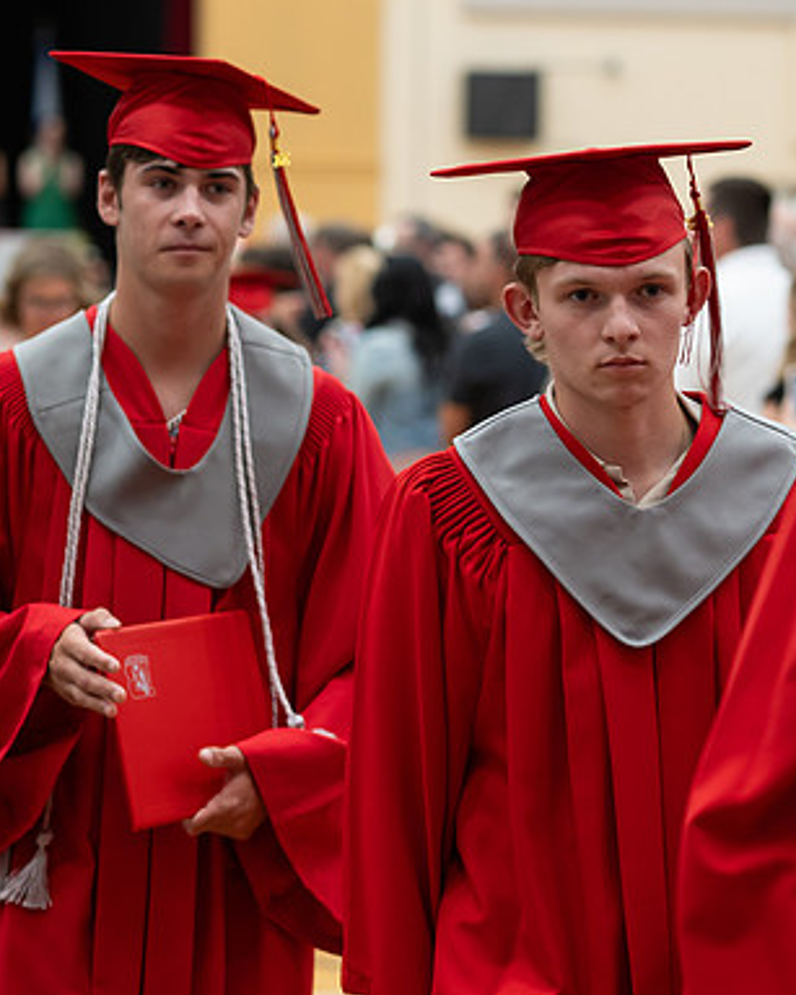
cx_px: 485
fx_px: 4124
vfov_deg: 13.8
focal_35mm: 140
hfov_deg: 11.0
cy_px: 580
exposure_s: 1/200
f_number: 2.8
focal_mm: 85
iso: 1000
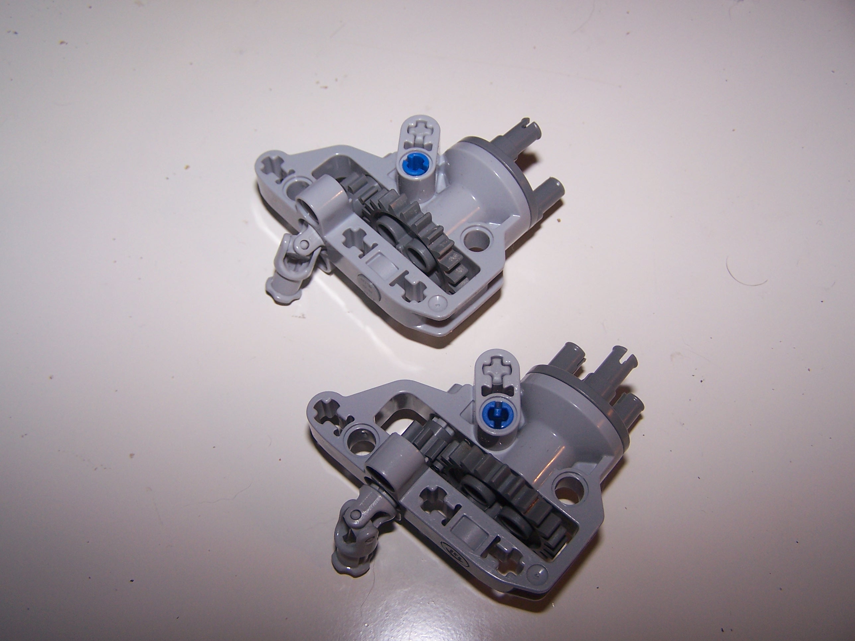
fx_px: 939
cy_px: 320
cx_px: 428
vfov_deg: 37.7
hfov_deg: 49.0
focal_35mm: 38
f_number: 2.8
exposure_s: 1/60
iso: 80
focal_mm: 6.3
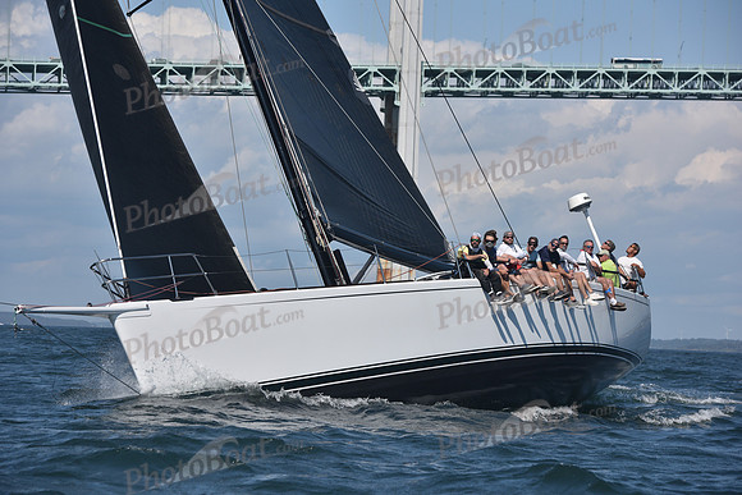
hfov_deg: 17.1
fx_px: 2474
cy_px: 248
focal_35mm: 120
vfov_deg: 11.4
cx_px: 371
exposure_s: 1/1250
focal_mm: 120
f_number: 6.3
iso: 250
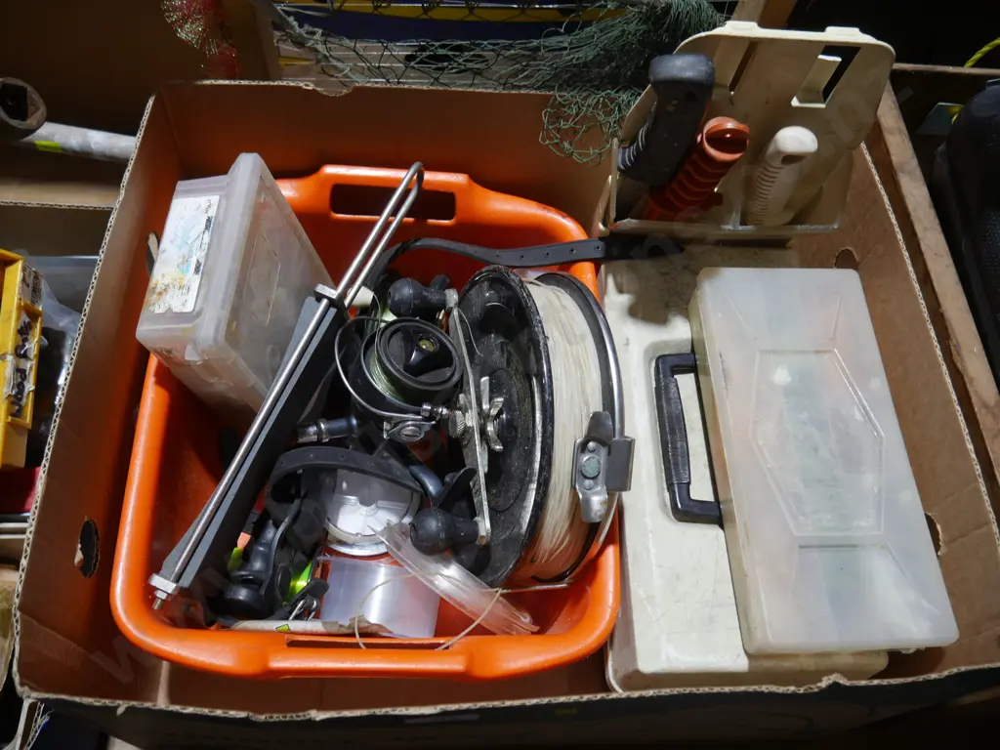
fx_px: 809
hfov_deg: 63.4
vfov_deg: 49.7
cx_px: 500
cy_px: 375
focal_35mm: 28
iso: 250
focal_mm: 14
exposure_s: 1/60
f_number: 3.5
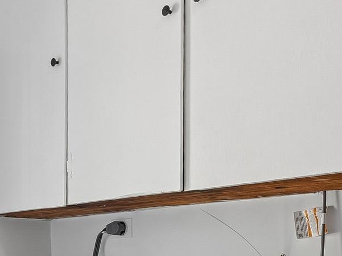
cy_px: 265
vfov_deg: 24.0
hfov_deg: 31.9
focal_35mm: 58
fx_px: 573
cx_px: 48
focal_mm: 18
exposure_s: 1/6
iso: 100
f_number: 8
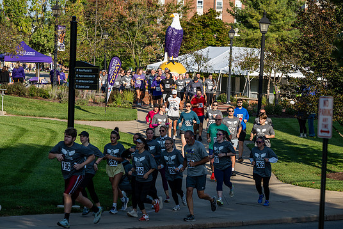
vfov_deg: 9.4
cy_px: 108
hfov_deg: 14.0
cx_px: 172
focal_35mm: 146
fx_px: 1392
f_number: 4.5
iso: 100
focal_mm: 135
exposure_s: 1/640
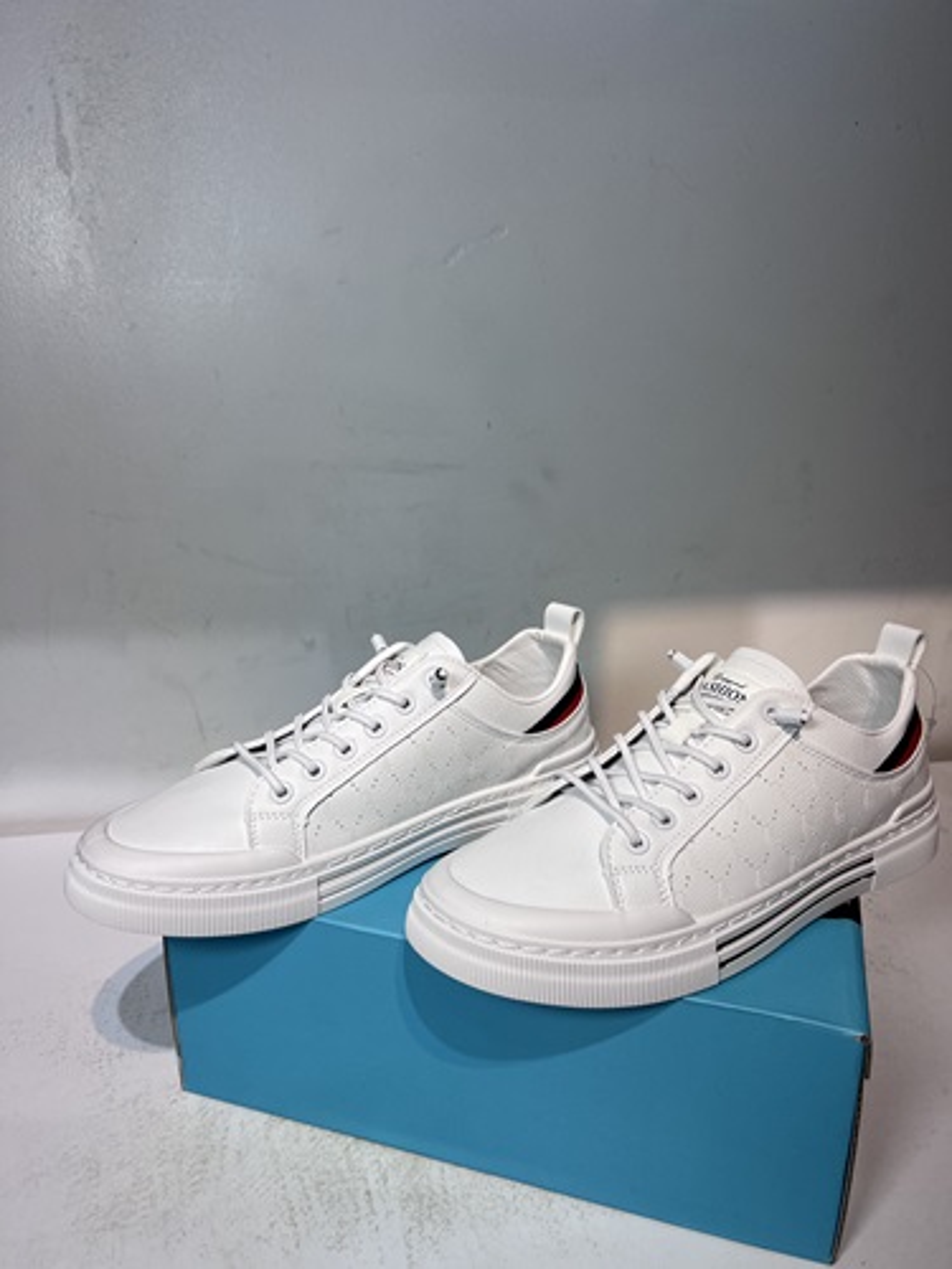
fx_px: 953
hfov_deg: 53.1
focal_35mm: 26
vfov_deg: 67.3
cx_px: 476
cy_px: 634
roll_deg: -0.2
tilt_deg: -17.5
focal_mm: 5.7
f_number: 1.5
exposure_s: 1/528
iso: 50
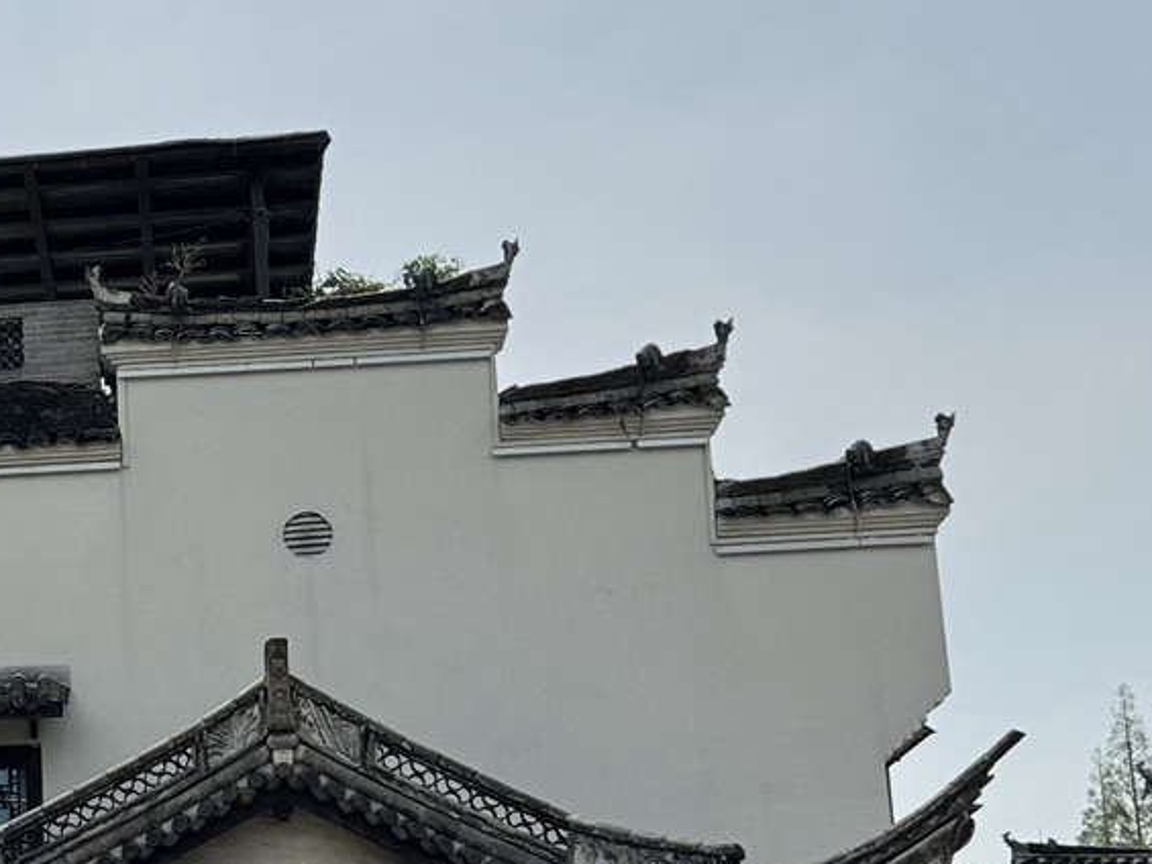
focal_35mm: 85
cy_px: 597
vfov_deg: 17.3
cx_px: -367
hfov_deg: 20.8
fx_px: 2829
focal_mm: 6.76
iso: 80
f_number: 1.78
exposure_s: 1/9009
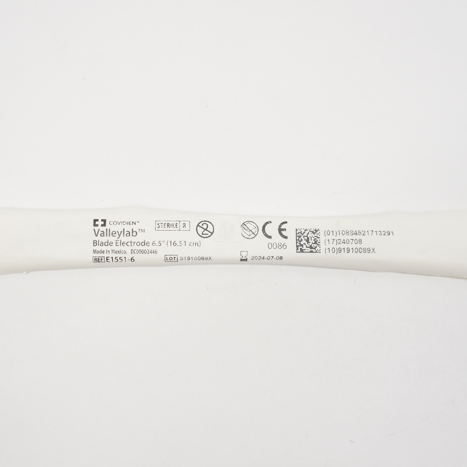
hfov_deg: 34.9
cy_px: 236
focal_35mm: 49
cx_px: 223
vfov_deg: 34.9
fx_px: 743
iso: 400
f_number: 6.3
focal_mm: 25
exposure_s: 1/60
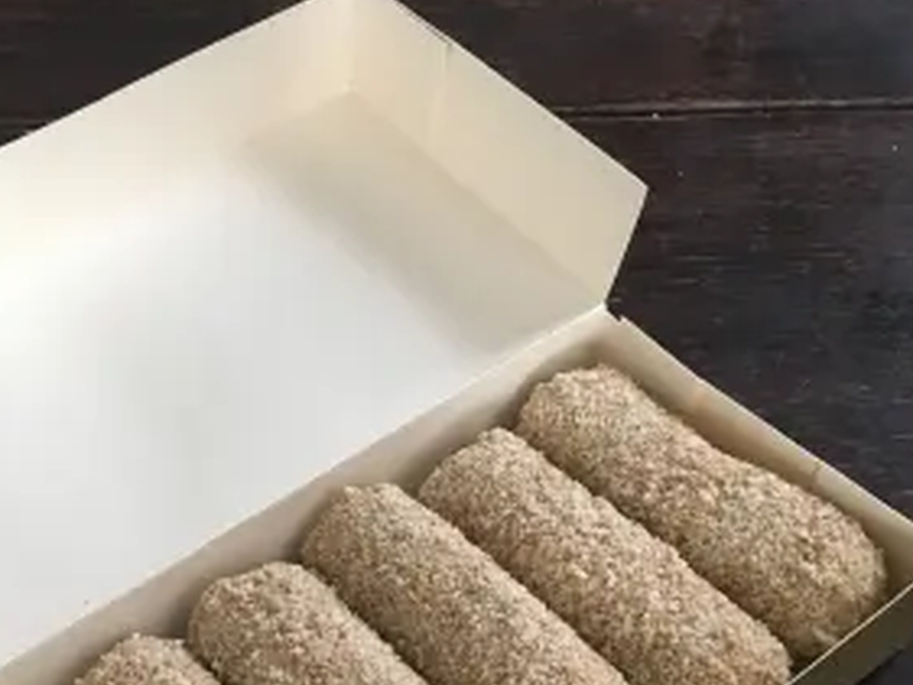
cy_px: 614
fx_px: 1451
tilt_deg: -52.1
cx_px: 314
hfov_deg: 34.6
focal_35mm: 55
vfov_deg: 25.8
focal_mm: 4.15
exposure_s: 1/30
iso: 160
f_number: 2.2
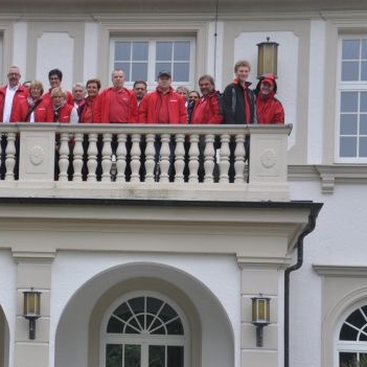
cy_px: 233
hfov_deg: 11.9
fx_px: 1739
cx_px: -41
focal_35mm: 145
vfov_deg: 12.0
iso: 200
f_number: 10
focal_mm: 50
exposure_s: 1/100
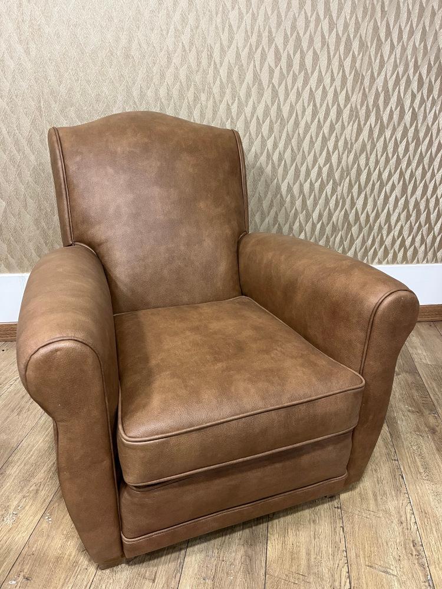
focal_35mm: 26
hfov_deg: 53.1
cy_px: 294
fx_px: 443
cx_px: 221
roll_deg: -3.2
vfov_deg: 67.3
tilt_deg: -24.8
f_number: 1.6
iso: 250
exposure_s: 1/60
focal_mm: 5.1
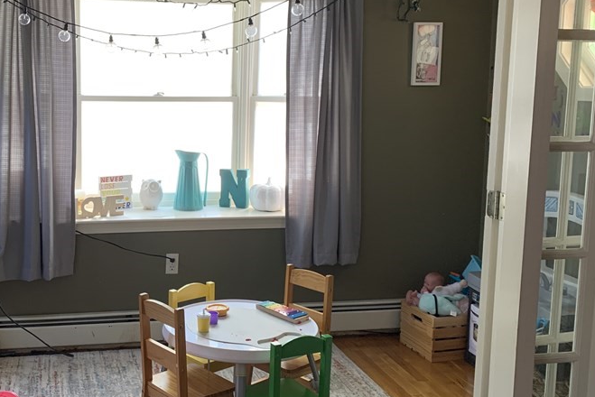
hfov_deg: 45.5
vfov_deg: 31.9
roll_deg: -0.8
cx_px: 186
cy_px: 169
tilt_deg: -8.1
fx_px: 694
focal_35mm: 42
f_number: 1.8
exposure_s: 1/65
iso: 100
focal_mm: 4.25
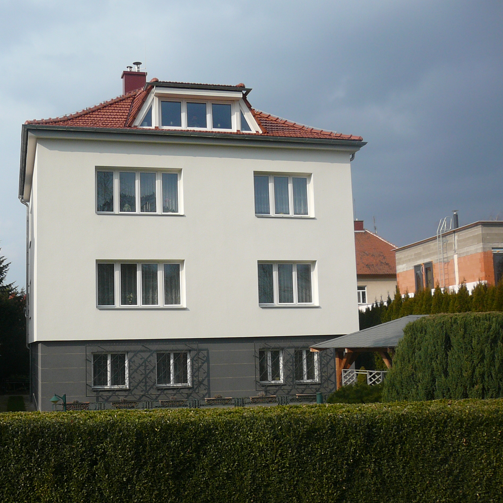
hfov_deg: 39.6
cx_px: 173
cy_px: 248
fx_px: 690
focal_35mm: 42
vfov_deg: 40.0
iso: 80
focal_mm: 5.2
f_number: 5
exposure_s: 1/500
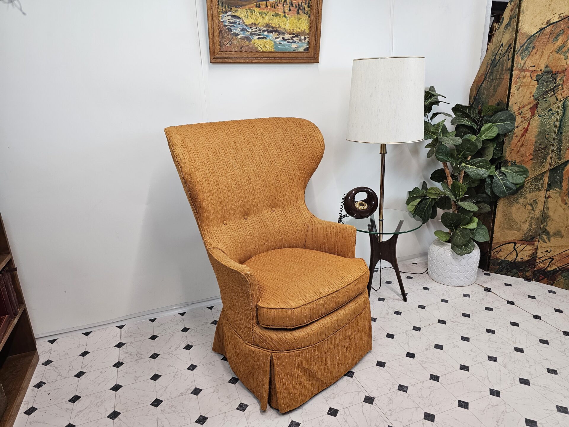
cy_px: 214
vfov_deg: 58.9
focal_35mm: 23
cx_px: 284
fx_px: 378
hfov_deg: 73.9
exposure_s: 1/120
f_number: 1.7
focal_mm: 6.3
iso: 125
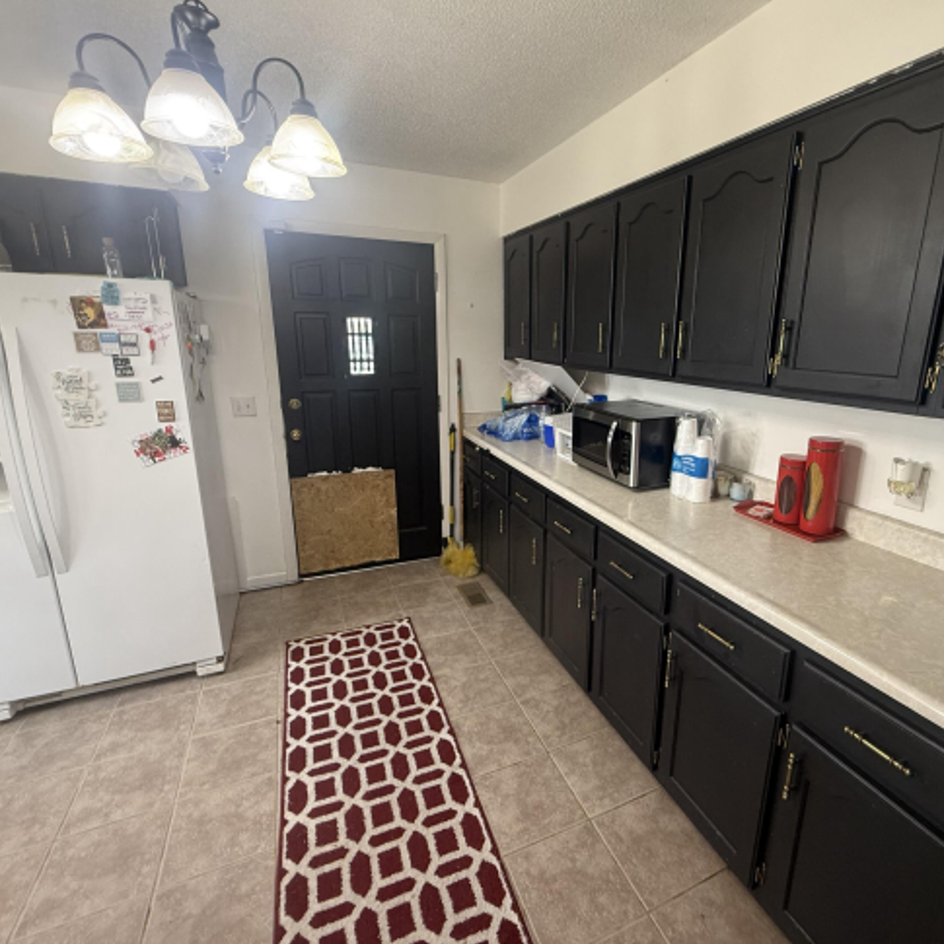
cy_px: 463
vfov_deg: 84.0
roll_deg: -0.5
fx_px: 525
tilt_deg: -13.0
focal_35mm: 17
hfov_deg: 83.4
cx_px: 540
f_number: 2.2
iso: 250
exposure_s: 1/60
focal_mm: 2.22
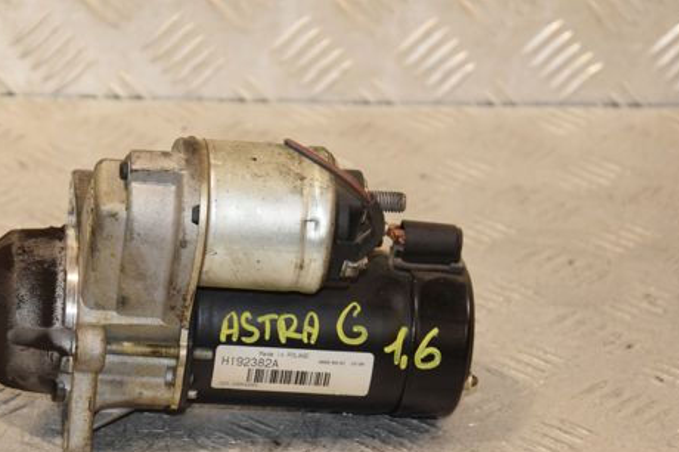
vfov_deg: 9.4
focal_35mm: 146
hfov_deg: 14.1
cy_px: 313
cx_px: 276
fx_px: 2752
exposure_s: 1/200
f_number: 5.6
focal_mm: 70
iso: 1600
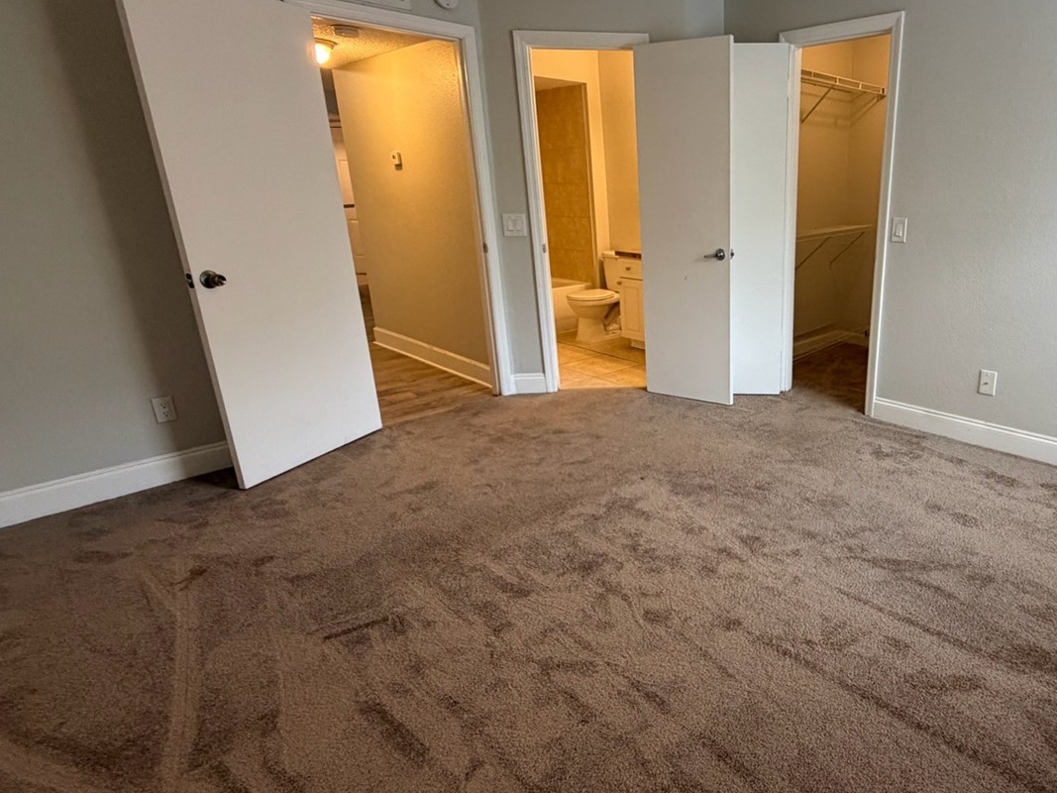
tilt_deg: -17.4
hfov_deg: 75.5
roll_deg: -0.1
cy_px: 382
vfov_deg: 63.4
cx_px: 738
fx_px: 641
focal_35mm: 21
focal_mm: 2.22
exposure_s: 1/60
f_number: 2.2
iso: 320
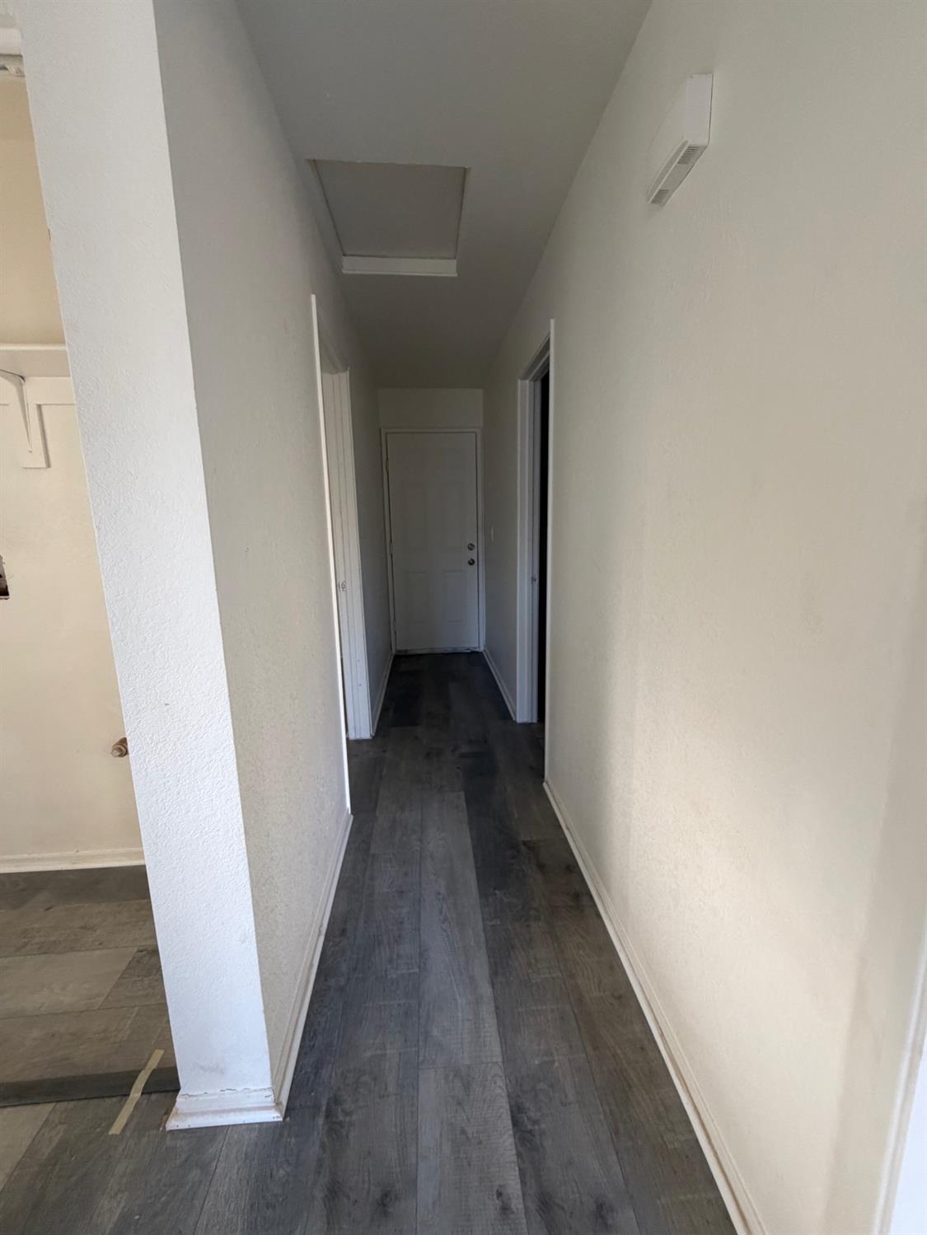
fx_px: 500
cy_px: 618
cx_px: 464
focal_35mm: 14
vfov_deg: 102.0
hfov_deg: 85.7
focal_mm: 2.22
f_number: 2.2
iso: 320
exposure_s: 1/94
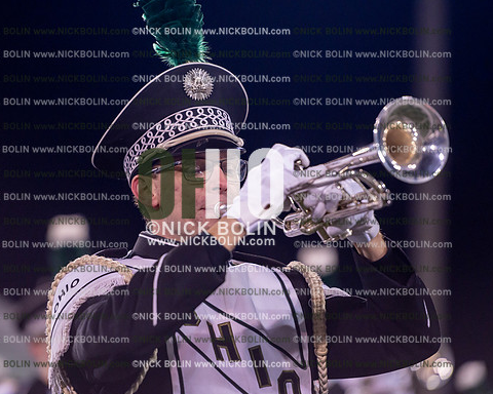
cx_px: 211
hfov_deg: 8.5
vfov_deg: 6.8
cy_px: 198
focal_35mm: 227
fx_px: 3312
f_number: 2.8
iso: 2500
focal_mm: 200
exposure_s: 1/1250
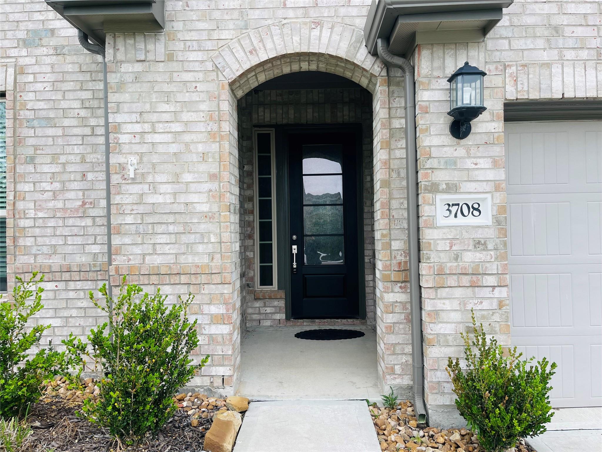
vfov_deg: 54.9
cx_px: 301
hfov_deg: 69.4
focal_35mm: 25
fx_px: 435
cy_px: 226
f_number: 1.6
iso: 32
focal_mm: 5.1
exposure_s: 1/195
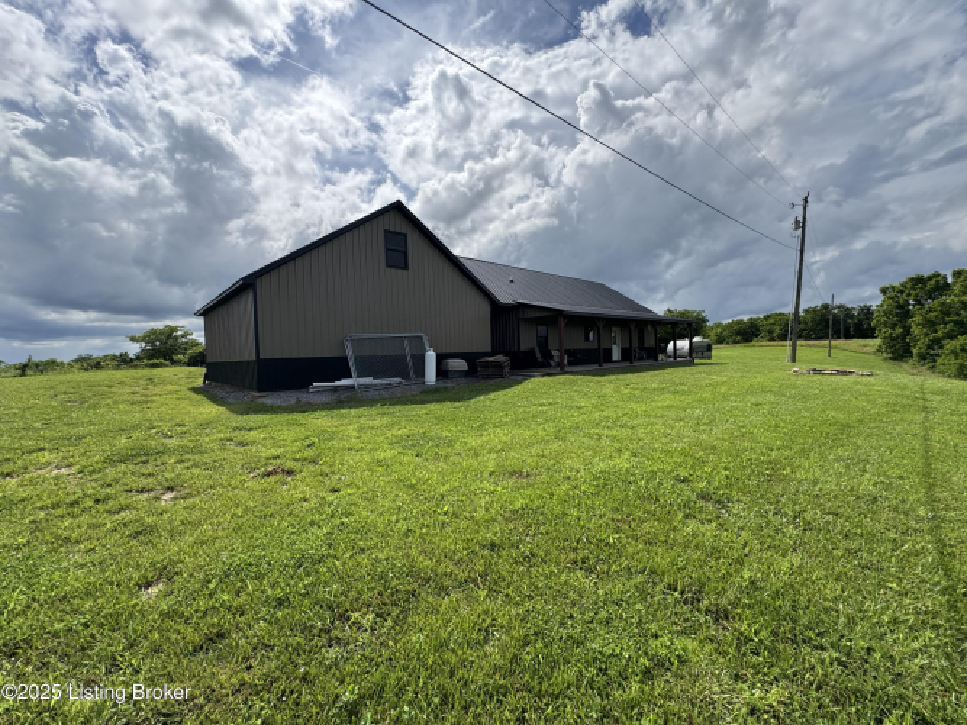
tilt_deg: -1.7
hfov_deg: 102.1
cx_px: 484
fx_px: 391
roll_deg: +1.5
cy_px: 362
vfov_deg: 85.7
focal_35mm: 14
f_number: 2.2
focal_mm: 2.22
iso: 50
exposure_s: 1/2415
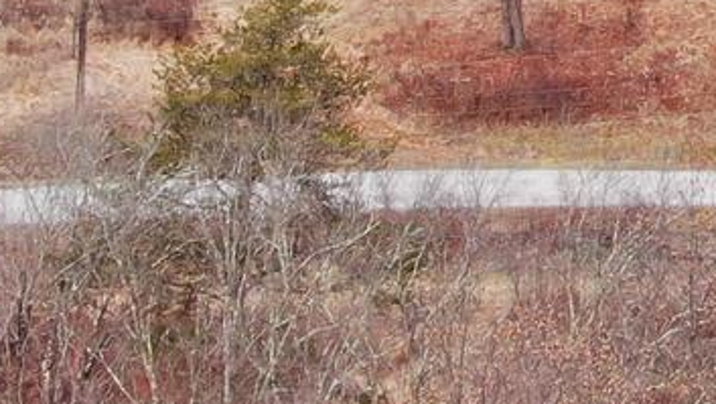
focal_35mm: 240
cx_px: 1045
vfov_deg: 5.0
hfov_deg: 8.8
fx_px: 4559
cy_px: -443
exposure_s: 1/100
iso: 100
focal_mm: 6.48
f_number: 3.4
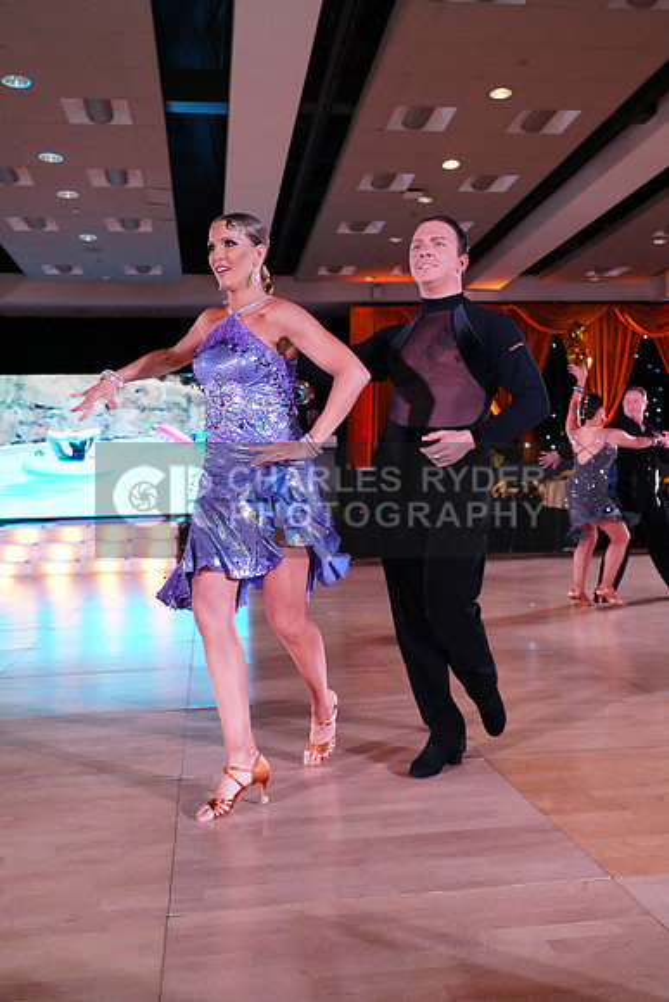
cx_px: 334
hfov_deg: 40.0
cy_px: 501
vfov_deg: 57.2
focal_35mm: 33
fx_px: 919
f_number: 5
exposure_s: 1/250
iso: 3200
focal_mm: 33
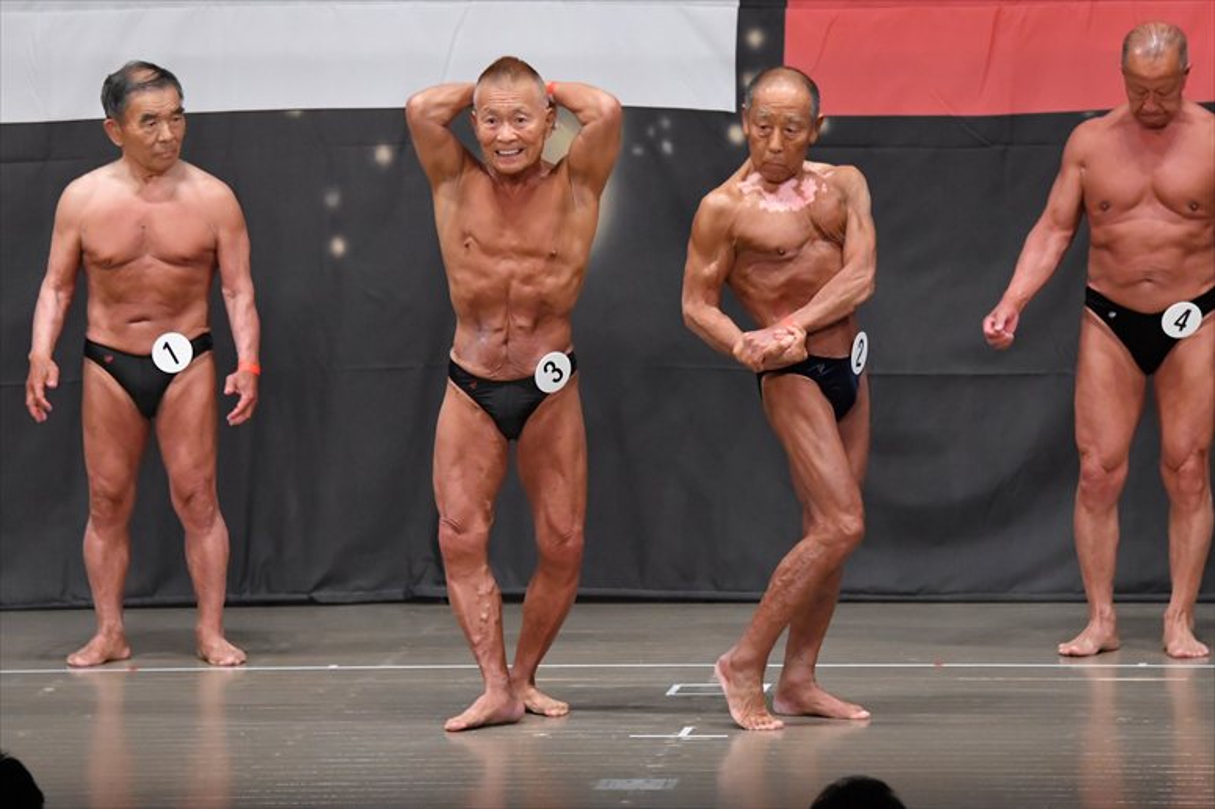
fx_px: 7320
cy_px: 404
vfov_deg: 6.3
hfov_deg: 9.5
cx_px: 608
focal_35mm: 217
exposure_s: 1/400
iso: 5000
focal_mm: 145
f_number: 5.6
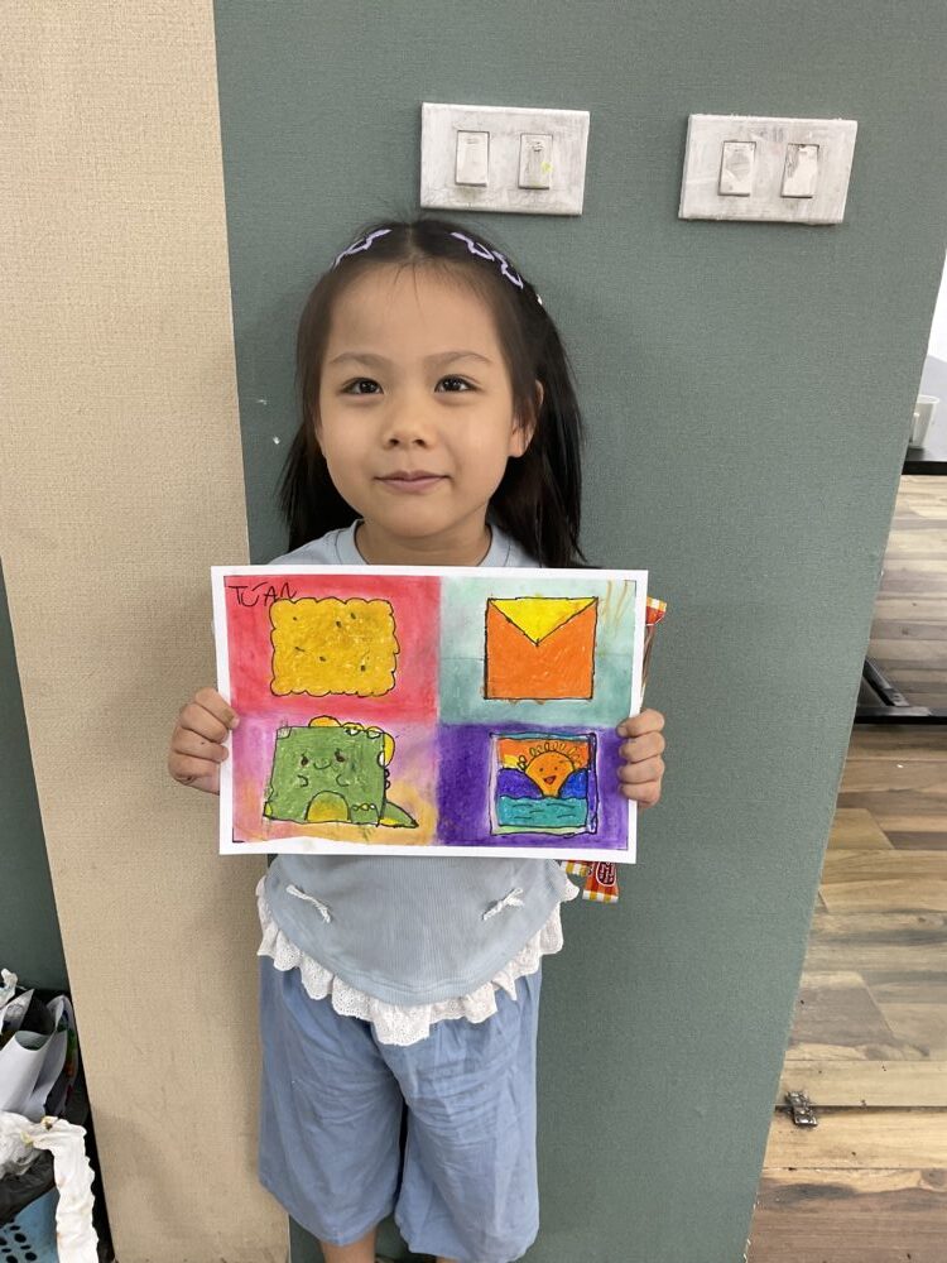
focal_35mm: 29
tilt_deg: -23.9
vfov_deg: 61.7
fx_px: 1058
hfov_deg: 48.2
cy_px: 632
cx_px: 474
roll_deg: -3.6
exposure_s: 1/50
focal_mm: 3
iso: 50
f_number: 1.8
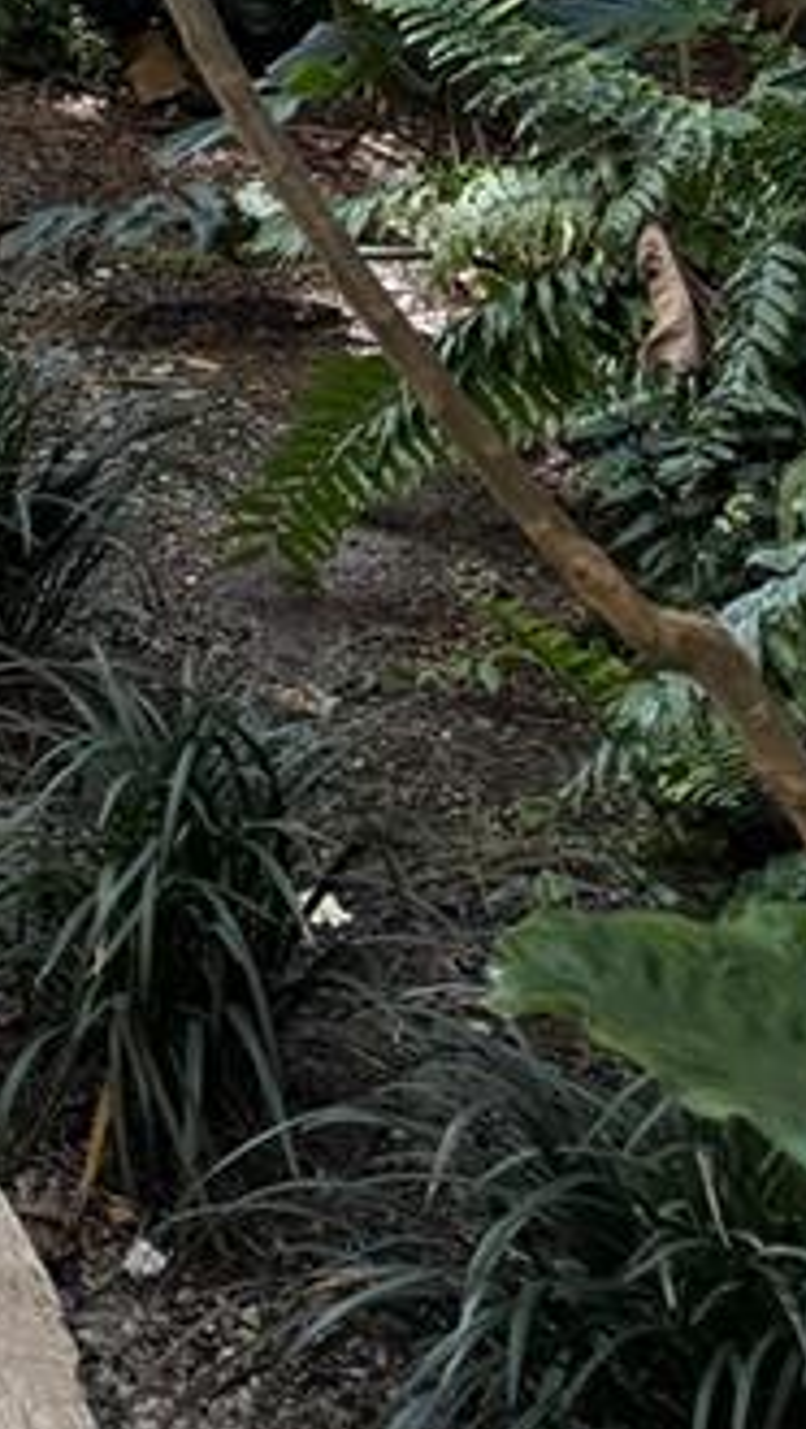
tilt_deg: +0.0
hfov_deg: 11.0
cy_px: -892
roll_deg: +0.9
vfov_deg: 18.9
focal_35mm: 95
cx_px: -1066
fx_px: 3604
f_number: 1.78
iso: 100
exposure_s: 1/321
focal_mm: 6.76
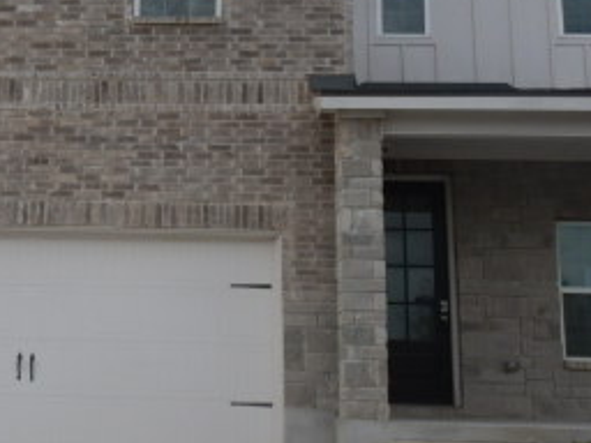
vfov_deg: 24.3
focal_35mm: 60
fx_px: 1024
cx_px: 139
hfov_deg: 31.5
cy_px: 150
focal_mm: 4.3
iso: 125
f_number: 4.1
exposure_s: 1/800
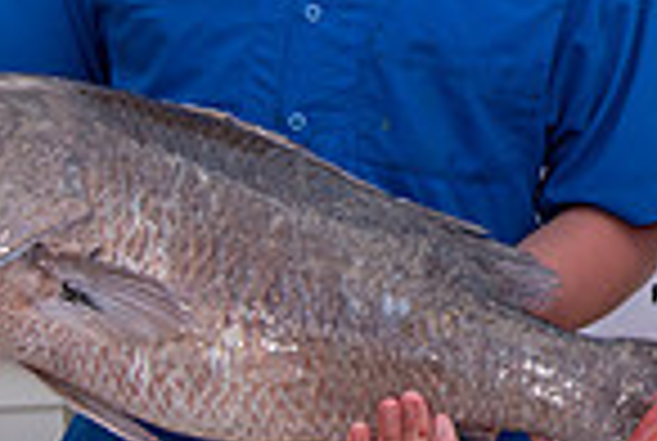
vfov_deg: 13.1
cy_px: -43
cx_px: 896
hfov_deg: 18.2
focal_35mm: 103
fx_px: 1884
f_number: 4.5
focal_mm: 26
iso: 250
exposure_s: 1/400
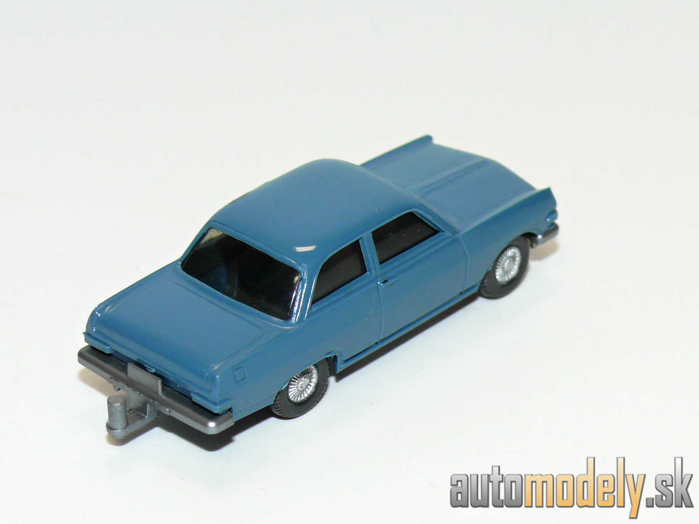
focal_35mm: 137
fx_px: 2766
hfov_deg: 14.4
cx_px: 350
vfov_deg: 10.8
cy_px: 262
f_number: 4
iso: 100
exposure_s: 1/30
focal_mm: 16.3
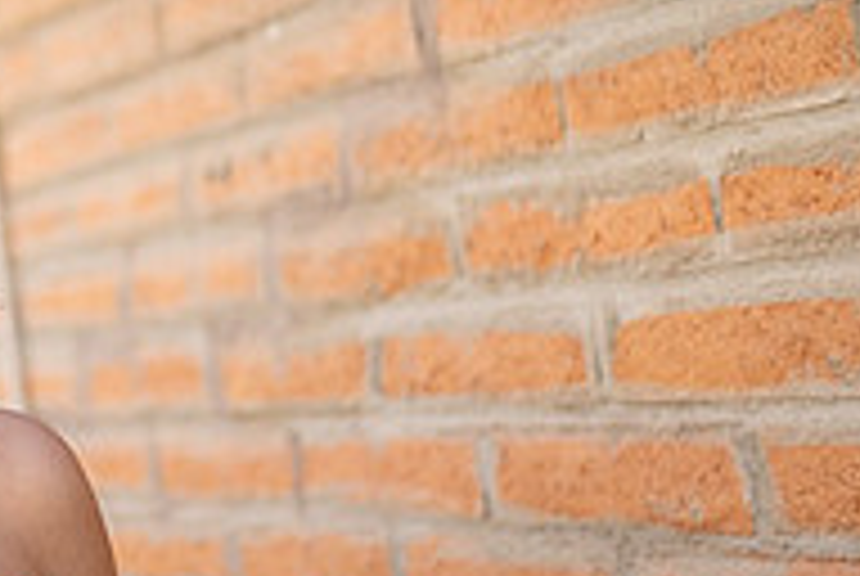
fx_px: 2536
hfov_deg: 18.6
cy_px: 180
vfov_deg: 12.9
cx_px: -59
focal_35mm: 106
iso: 400
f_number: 1.4
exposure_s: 1/4000
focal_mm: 35
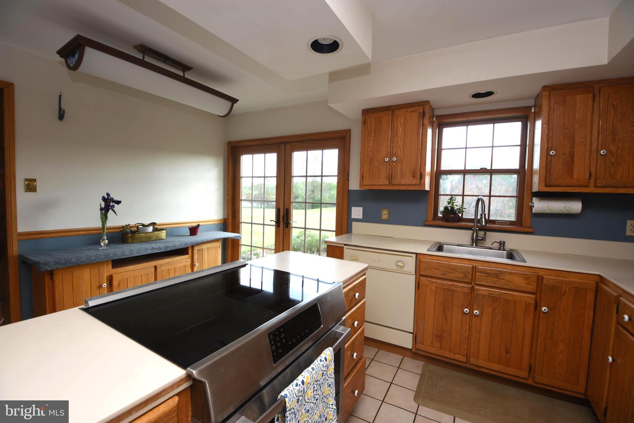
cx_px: 317
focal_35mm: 15
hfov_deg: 100.4
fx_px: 264
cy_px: 212
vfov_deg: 77.3
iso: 100
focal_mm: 10
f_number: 4
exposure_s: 1/60
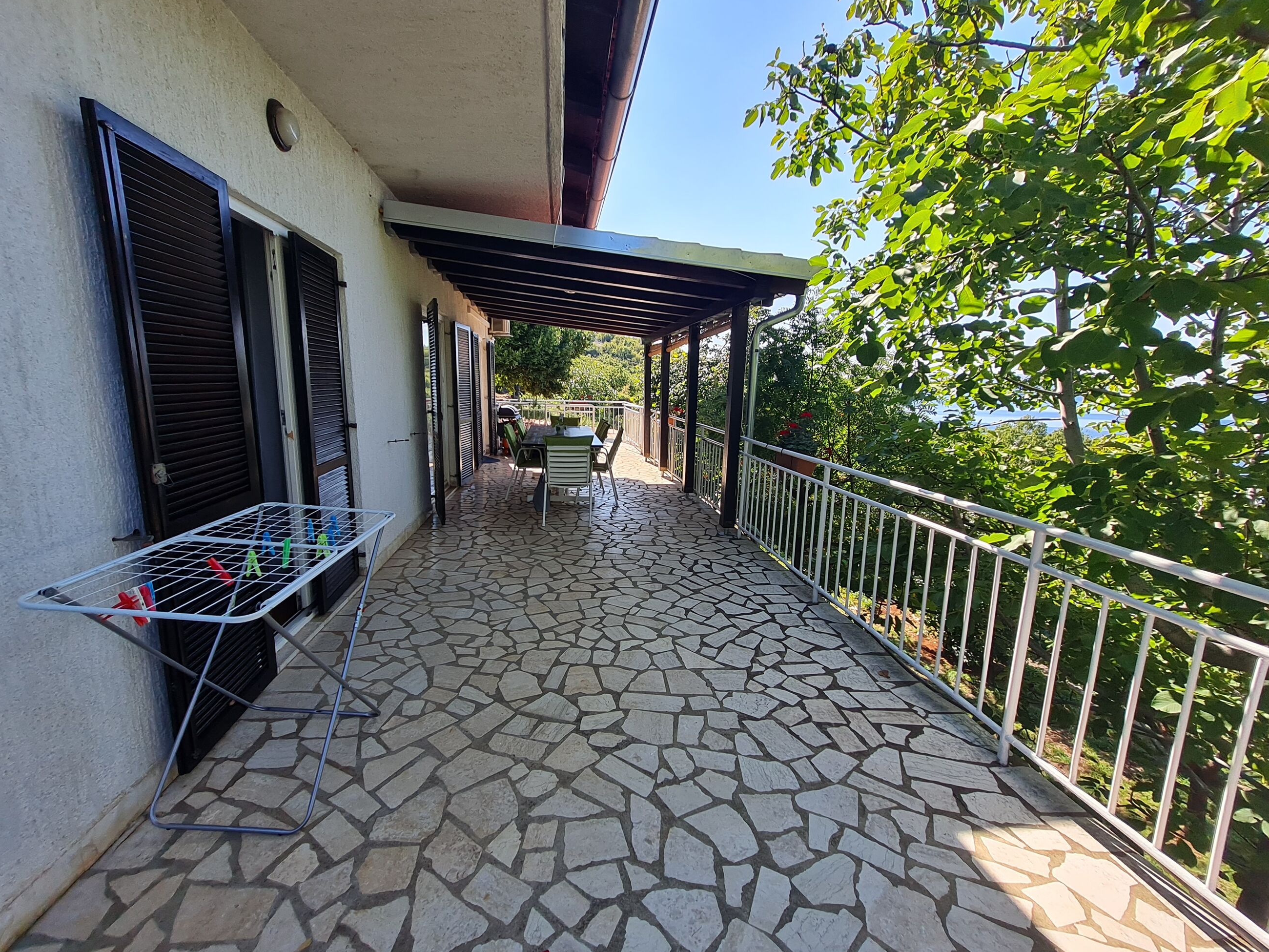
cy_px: 485
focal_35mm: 14
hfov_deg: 101.9
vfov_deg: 85.7
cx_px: 595
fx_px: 513
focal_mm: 1.74
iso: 50
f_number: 2.2
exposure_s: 1/478
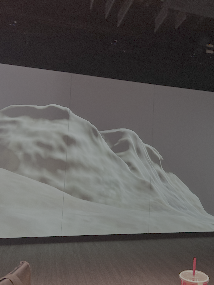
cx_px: 139
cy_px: 143
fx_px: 289
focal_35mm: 35
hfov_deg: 40.3
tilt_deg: +6.0
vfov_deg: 52.6
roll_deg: -0.7
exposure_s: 1/60
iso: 200
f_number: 1.5
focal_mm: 5.7
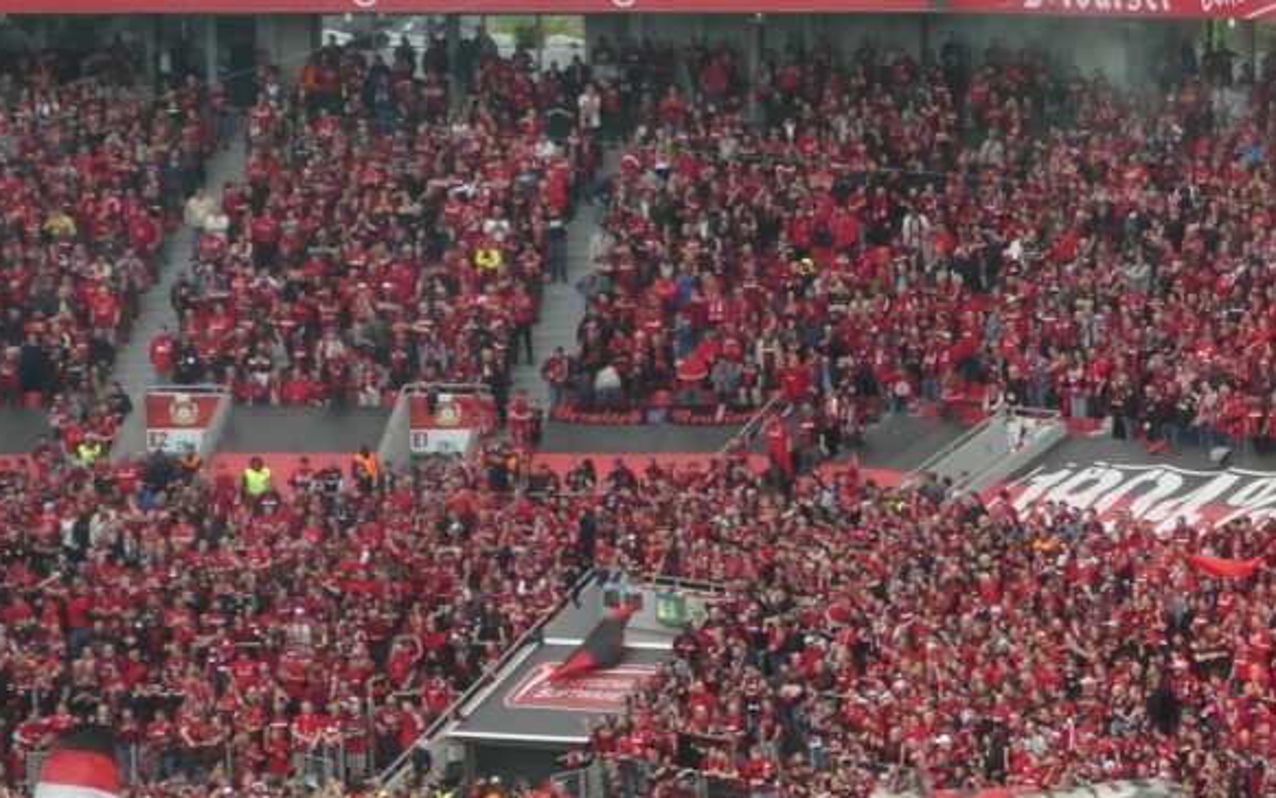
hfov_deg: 12.3
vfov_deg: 7.9
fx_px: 5774
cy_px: 609
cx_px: 1603
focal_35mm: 166
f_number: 4.2
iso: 200
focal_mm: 10.3
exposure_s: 1/80
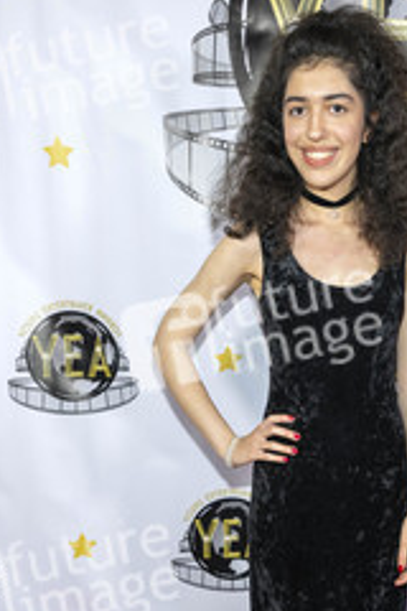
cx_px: 326
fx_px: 862
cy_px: 458
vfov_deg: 38.0
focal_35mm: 51
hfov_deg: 26.1
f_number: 5.6
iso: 800
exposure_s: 1/200
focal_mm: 30.5
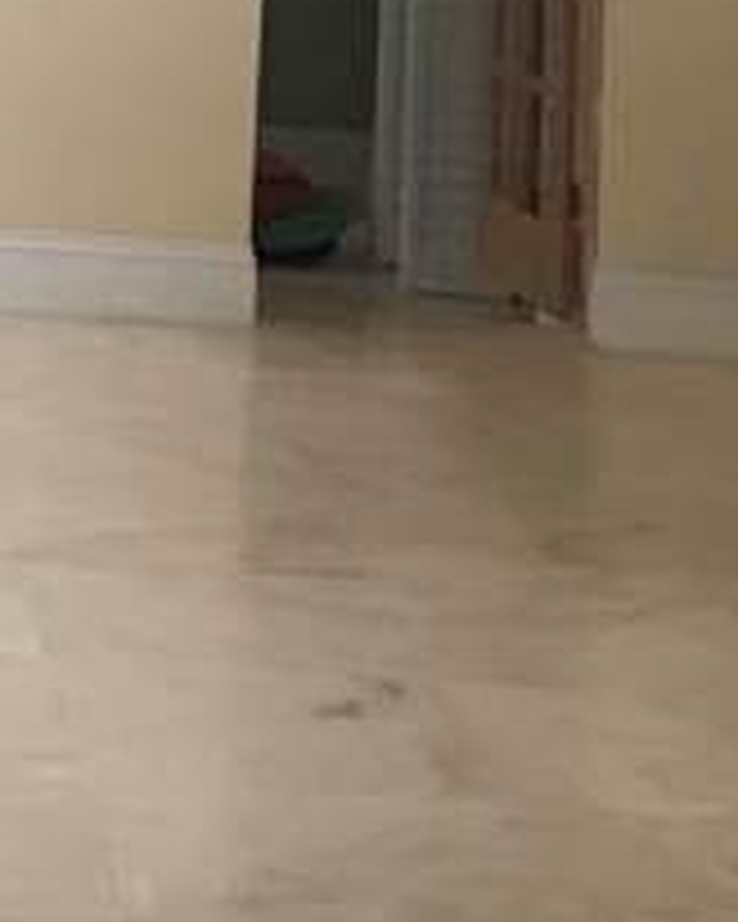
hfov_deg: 11.3
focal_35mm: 132
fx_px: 3604
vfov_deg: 12.9
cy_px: -837
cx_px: -302
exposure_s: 1/60
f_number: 1.8
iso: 200
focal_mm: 4.25
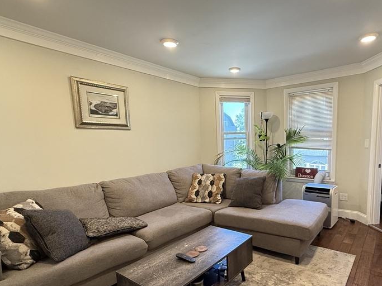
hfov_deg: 77.5
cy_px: 173
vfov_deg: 62.8
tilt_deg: -8.0
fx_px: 232
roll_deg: +1.1
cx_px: 239
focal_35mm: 21
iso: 400
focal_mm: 2.22
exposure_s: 1/120
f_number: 2.2
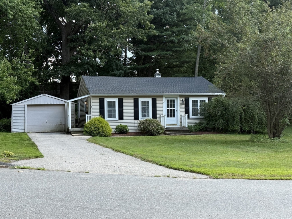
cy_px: 110
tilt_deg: +0.0
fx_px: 405
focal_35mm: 48
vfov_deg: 30.3
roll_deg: +0.0
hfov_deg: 39.7
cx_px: 146
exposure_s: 1/1041
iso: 100
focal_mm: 6.76
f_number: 1.78
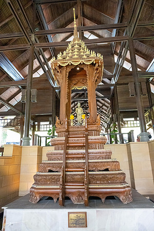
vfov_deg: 73.7
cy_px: 116
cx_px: 77
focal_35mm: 24
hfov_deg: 53.1
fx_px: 154
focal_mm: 24
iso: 25600
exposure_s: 1/200
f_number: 8
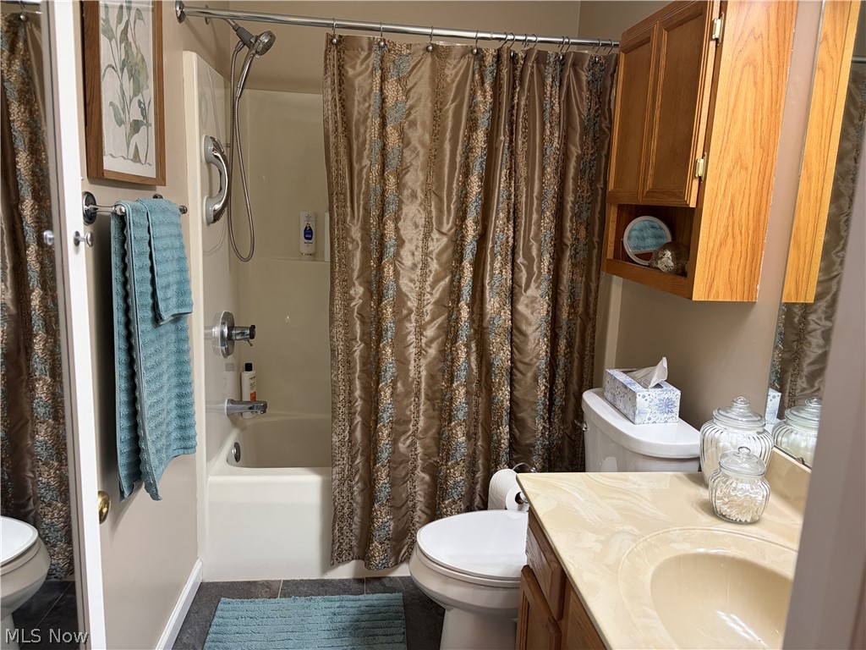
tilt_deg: -10.7
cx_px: 433
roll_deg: -2.1
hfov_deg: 67.3
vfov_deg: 53.1
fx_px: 650
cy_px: 325
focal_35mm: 26
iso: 125
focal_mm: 5.96
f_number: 1.6
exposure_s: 1/60
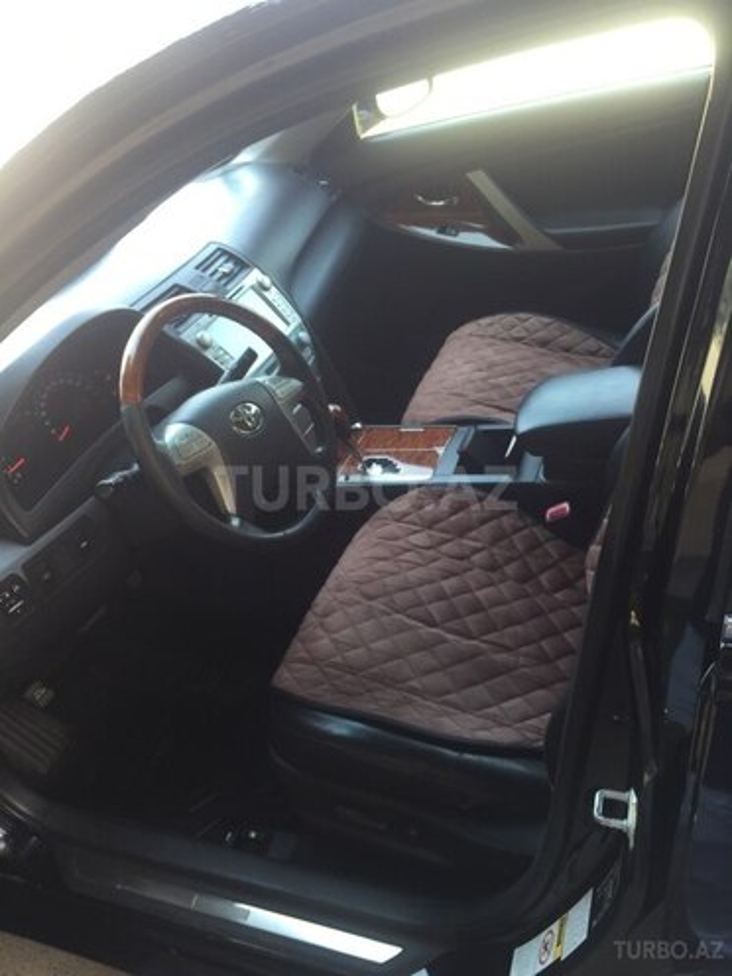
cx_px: 366
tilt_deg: -32.4
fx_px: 818
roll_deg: +15.7
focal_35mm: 29
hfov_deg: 48.2
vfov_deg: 61.7
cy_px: 488
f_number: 2.2
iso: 32
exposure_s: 1/50
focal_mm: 4.15
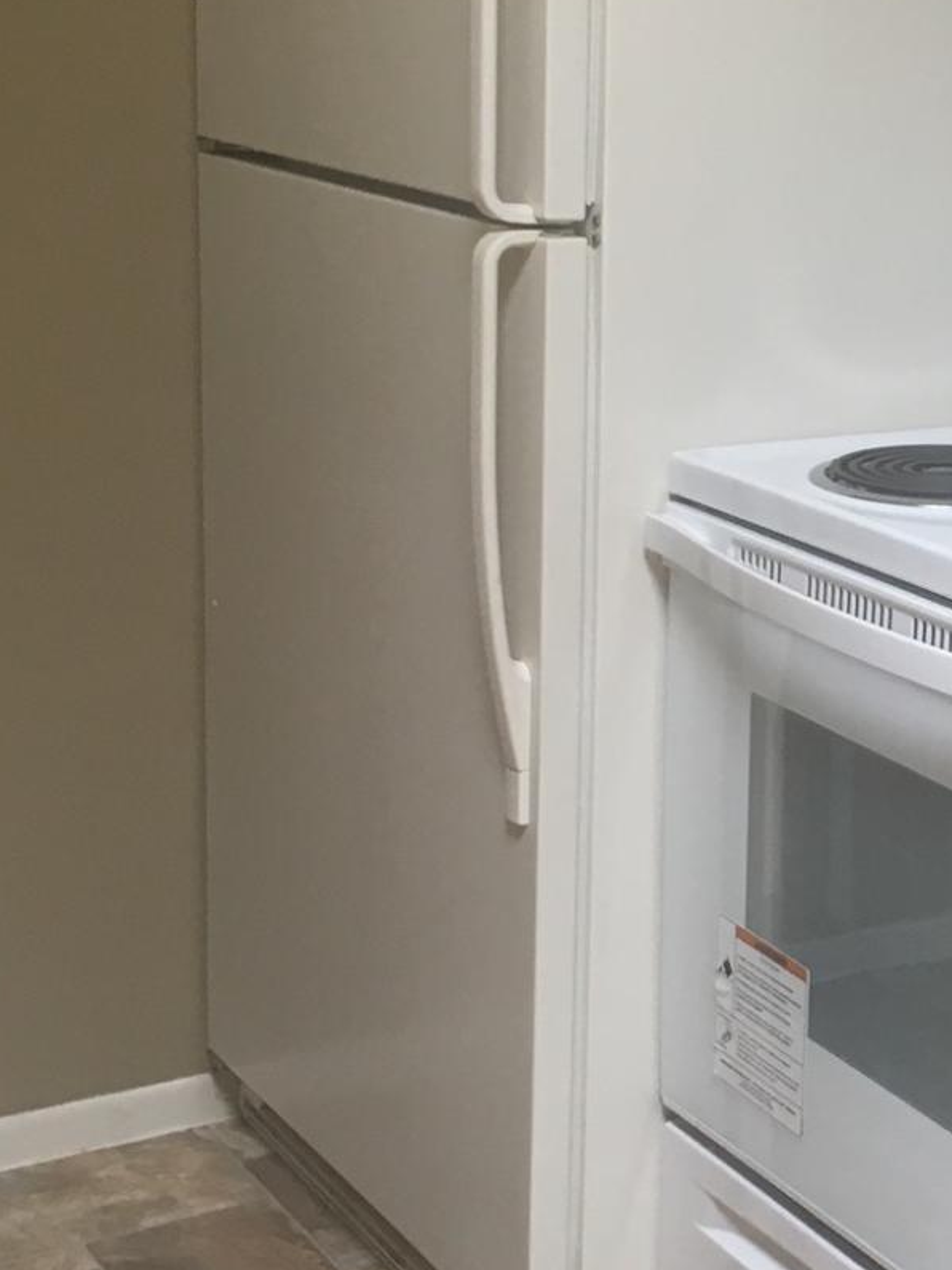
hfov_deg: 19.3
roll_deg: -1.7
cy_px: 529
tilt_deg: -11.0
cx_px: 1056
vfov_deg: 26.6
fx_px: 2678
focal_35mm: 73
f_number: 2.2
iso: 50
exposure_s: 1/30
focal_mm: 4.15
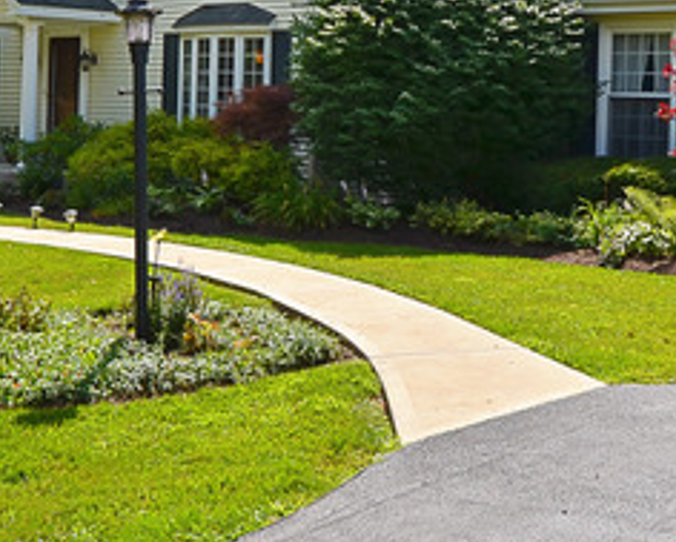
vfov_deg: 24.5
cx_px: 504
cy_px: 80
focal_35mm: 61
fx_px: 1221
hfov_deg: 30.4
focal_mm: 16
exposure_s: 1/250
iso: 110
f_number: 8
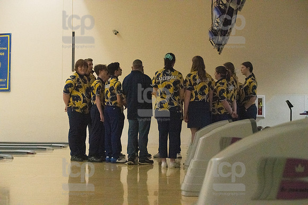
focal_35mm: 70
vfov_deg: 19.5
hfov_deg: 28.8
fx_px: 599
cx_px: 154
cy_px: 102
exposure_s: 1/800
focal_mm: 70
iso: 10000
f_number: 5.6
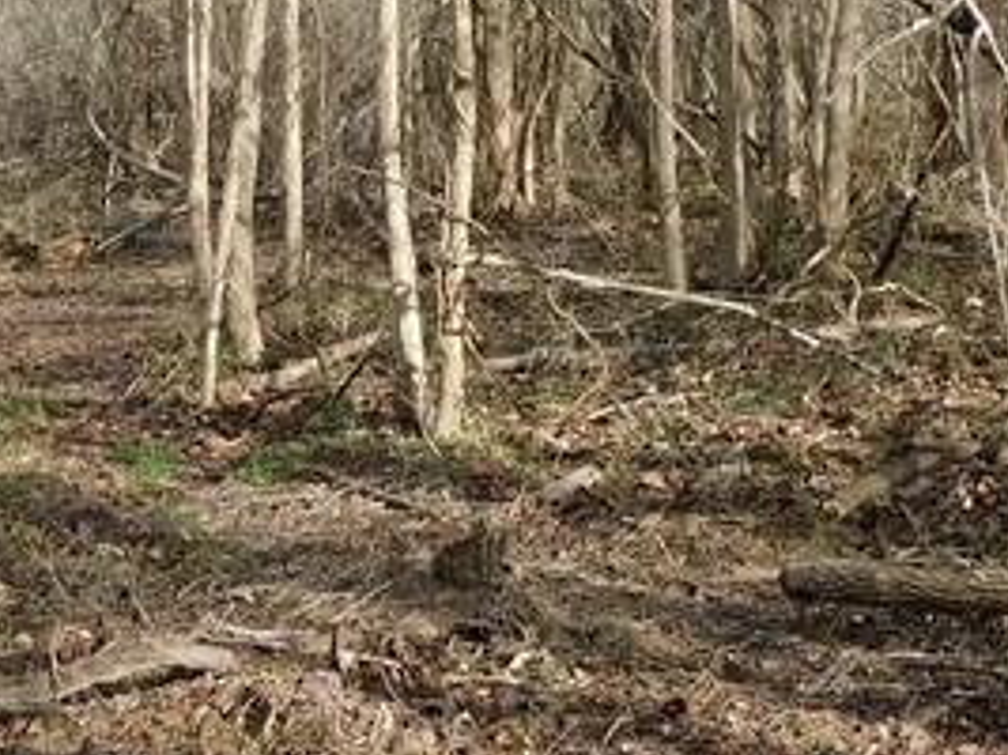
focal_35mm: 92
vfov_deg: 15.9
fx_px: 2678
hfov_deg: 21.2
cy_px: 98
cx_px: 332
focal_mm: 4.3
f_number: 3.3
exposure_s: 1/500
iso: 125
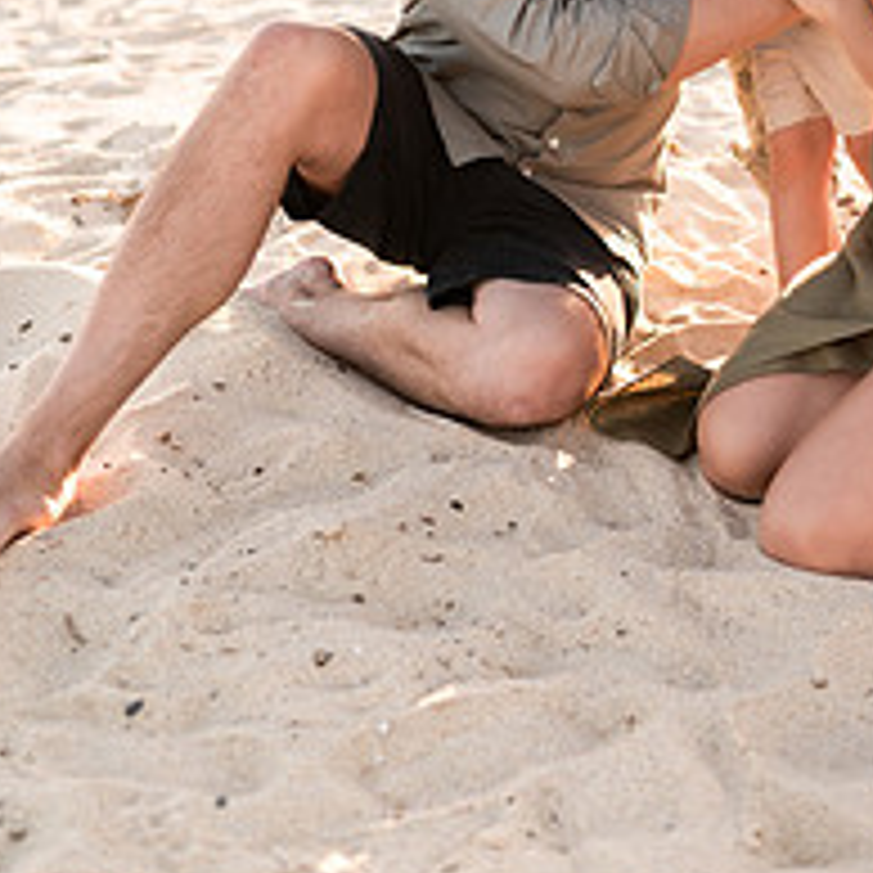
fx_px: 1969
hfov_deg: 24.9
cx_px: 567
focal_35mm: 69
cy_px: 4
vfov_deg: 23.9
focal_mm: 35
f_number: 1.8
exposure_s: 1/2500
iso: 100
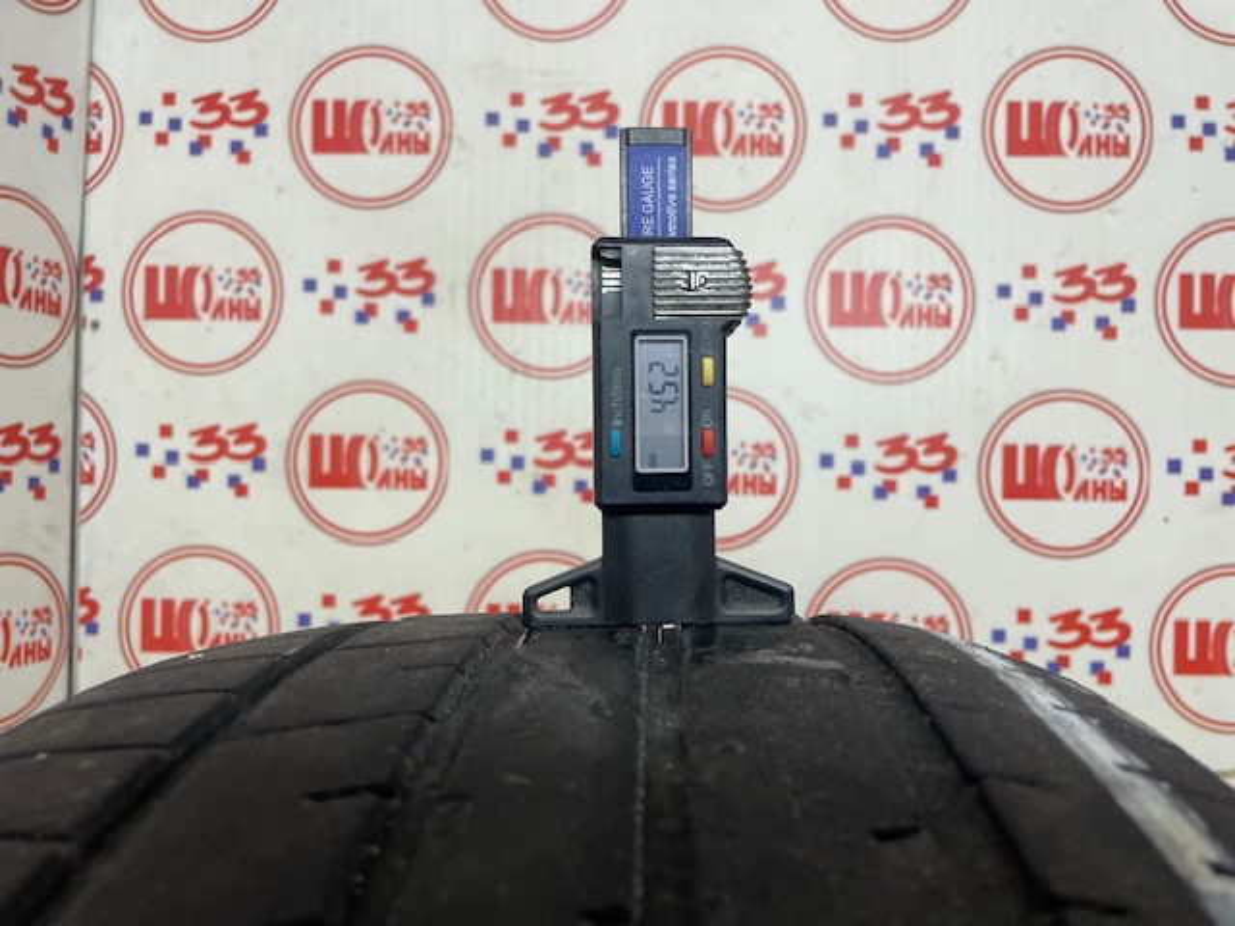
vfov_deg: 53.1
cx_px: 618
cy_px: 463
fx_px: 928
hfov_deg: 67.3
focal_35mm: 26
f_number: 1.6
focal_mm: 4.2
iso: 125
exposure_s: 1/100
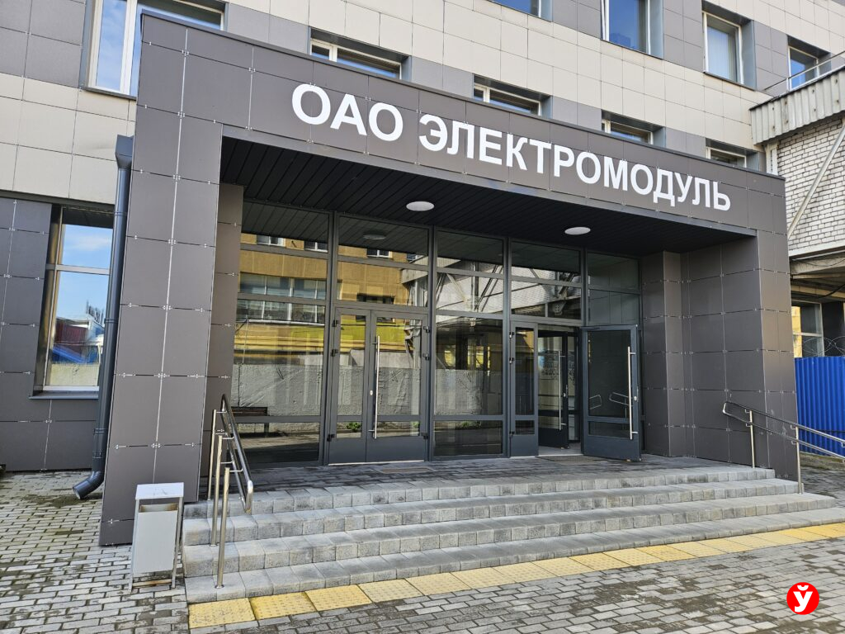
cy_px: 317
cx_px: 422
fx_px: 561
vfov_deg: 58.9
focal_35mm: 23
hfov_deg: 73.9
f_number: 1.8
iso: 25
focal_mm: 5.4
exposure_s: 1/189
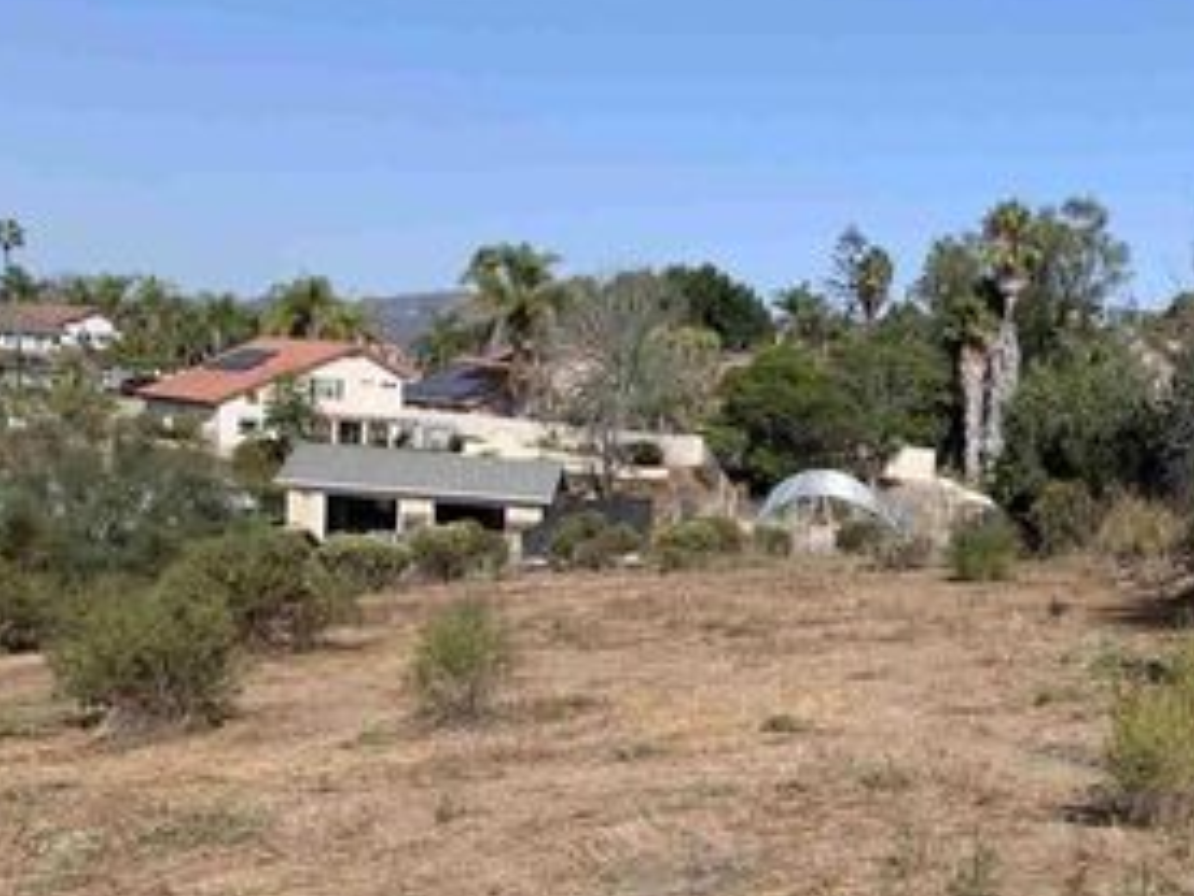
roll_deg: -5.1
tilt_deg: -7.4
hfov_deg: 31.2
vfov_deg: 24.1
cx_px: 983
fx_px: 2070
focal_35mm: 60
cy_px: 689
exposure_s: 1/2421
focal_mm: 4.25
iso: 25
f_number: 1.8
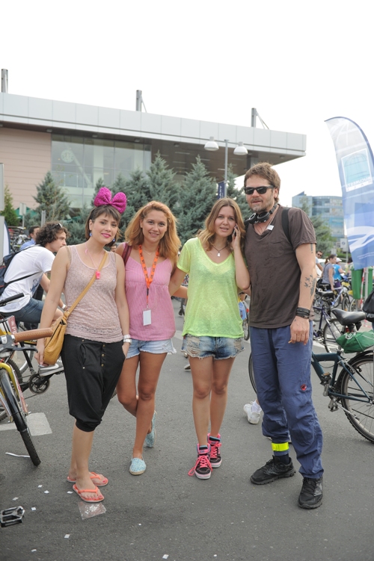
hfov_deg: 41.1
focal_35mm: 32
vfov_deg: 58.7
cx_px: 187
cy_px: 280
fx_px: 499
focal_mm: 32
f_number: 3.5
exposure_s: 1/320
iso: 320
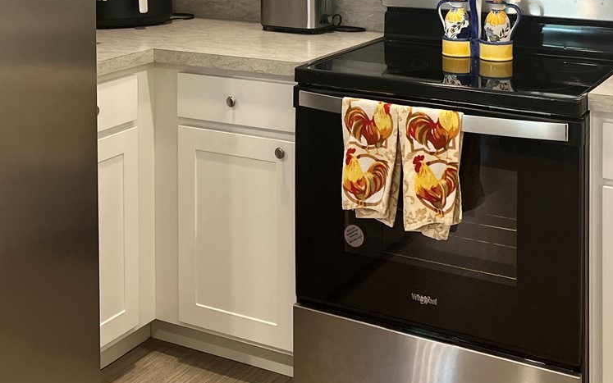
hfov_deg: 34.5
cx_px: 314
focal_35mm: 59
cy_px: -84
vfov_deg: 20.5
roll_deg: +0.3
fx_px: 986
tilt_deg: -2.1
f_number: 1.6
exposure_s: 1/120
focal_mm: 5.1
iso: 125
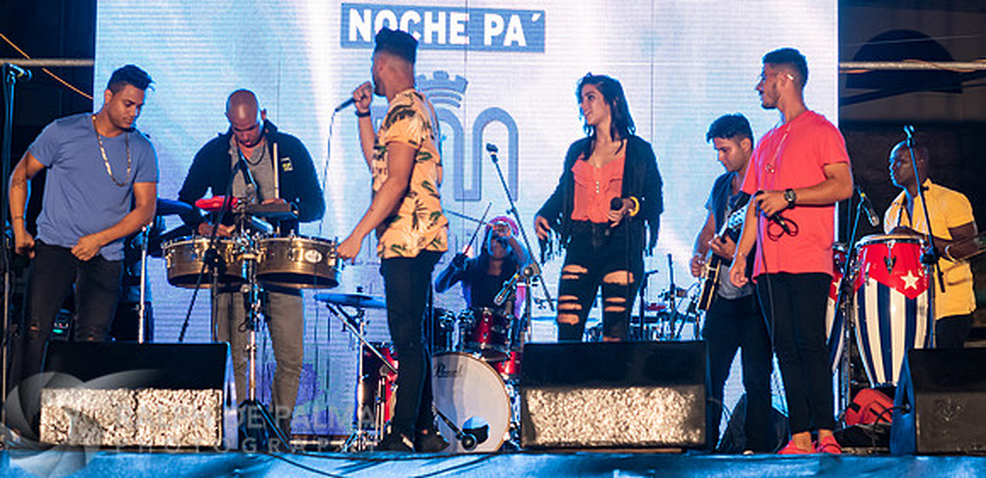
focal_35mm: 113
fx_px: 2849
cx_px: 497
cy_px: 221
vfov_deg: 9.6
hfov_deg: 19.6
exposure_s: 1/160
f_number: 4.5
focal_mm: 85
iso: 1600
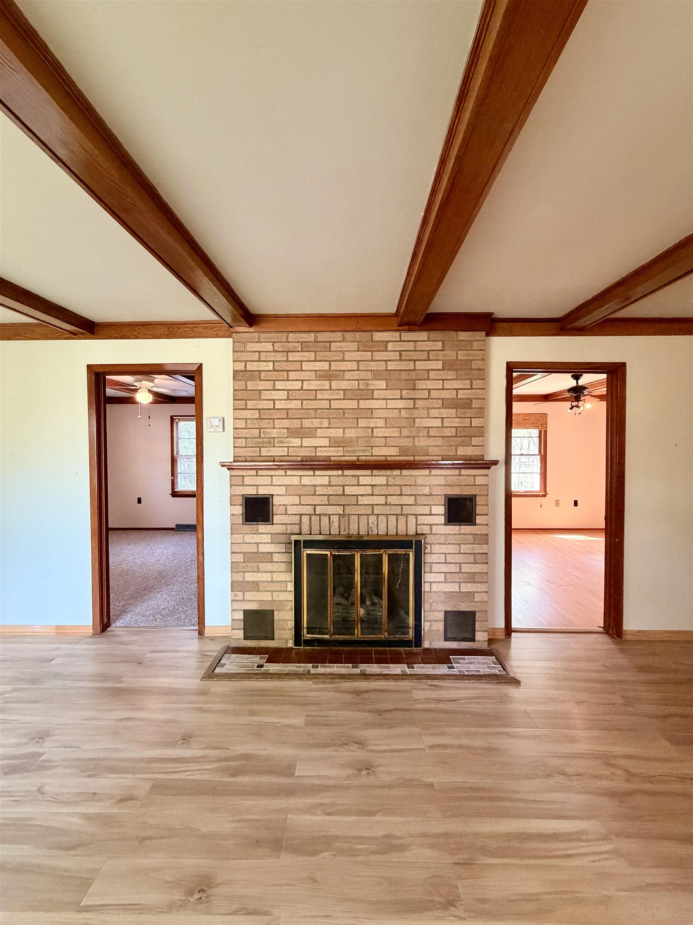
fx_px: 374
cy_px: 462
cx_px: 346
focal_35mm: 14
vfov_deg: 102.1
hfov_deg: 85.7
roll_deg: +0.0
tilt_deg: -0.9
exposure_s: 1/60
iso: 400
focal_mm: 2.22
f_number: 2.2
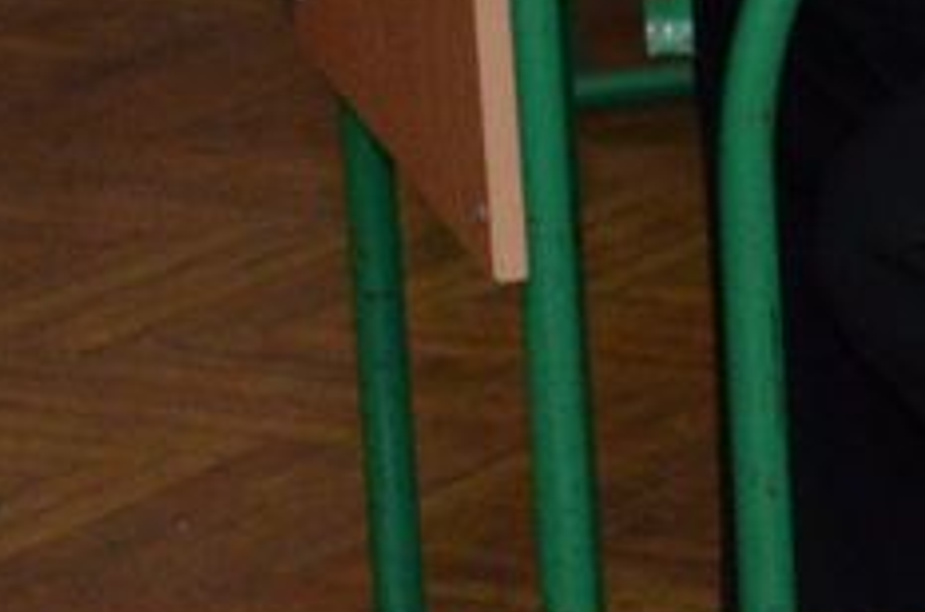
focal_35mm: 361
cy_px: -670
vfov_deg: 3.7
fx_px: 9251
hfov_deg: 5.5
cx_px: 2438
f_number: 4.5
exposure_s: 1/250
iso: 1000
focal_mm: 40
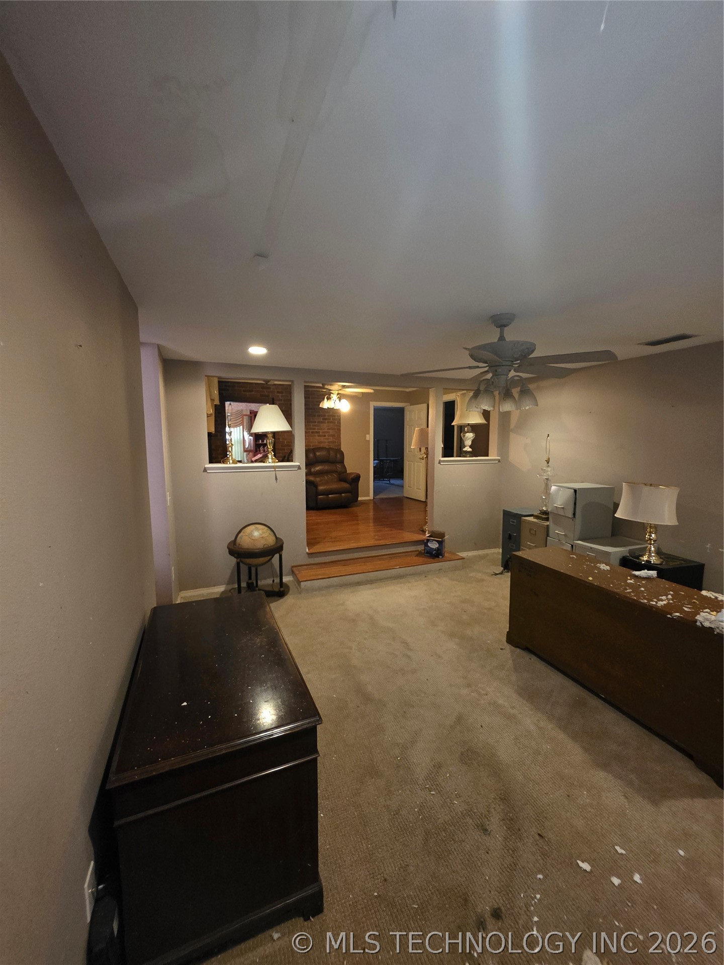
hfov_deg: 89.9
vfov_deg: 106.2
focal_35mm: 13
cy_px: 482
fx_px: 363
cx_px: 362
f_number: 1.9
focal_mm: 2.2
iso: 1000
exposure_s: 1/40
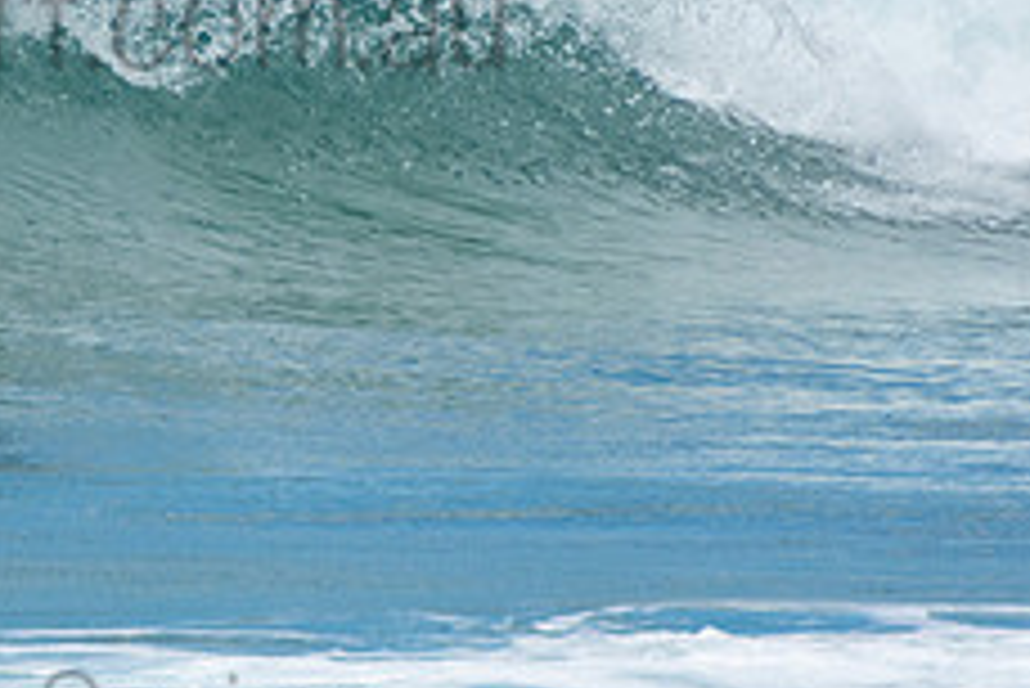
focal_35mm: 1522
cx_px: 31
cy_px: -34
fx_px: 43572
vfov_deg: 0.9
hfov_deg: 1.4
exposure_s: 1/1250
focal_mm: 400
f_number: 5.6
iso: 250
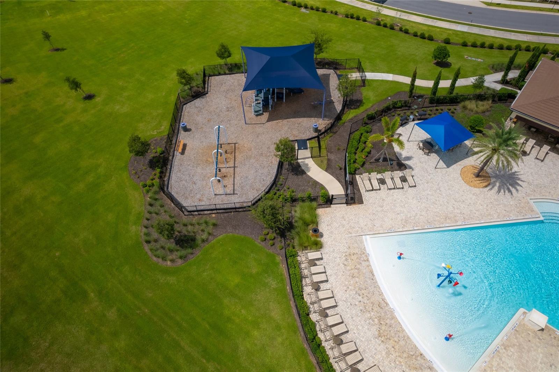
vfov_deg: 57.2
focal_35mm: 22
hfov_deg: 78.6
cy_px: 186
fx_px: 341
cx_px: 280
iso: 100
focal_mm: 8.38
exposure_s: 1/160
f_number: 2.8
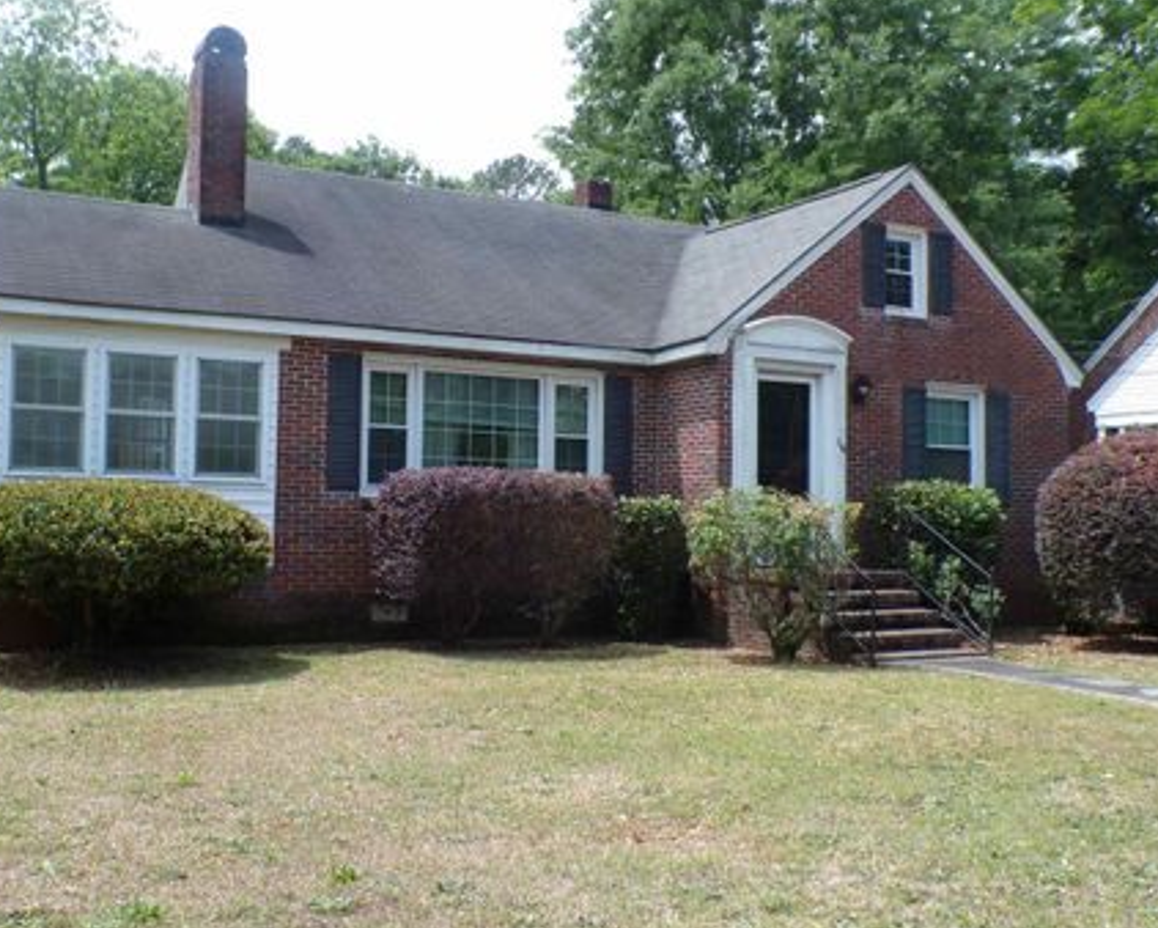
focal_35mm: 37
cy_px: 454
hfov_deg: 49.1
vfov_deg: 40.2
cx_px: 557
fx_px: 1269
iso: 100
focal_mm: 5.8
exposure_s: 1/300
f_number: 4.8
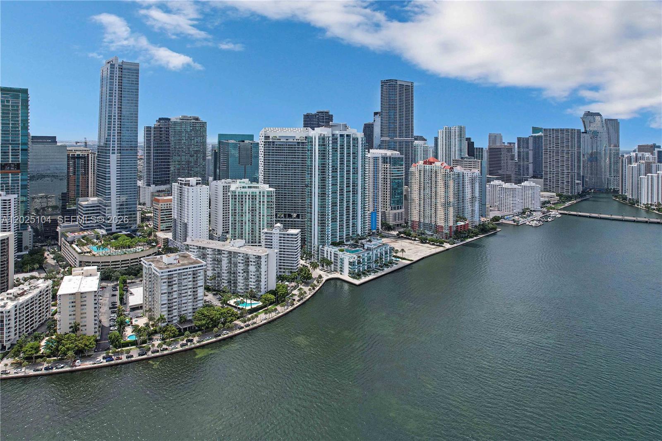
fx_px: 404
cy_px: 220
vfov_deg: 57.2
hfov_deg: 78.6
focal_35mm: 22
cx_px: 331
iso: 120
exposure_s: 1/800
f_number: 2.8
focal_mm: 8.38
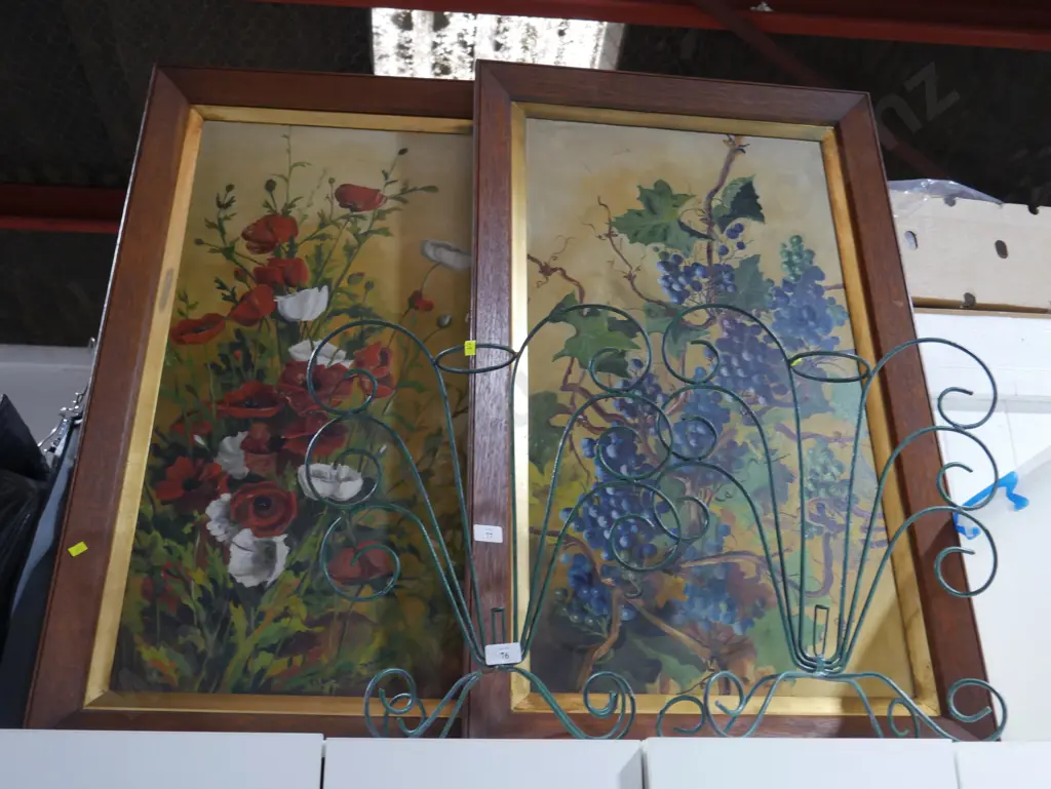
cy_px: 394
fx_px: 1215
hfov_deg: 46.8
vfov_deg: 36.0
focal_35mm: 40
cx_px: 526
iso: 1250
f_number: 4.4
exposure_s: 1/60
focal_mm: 20
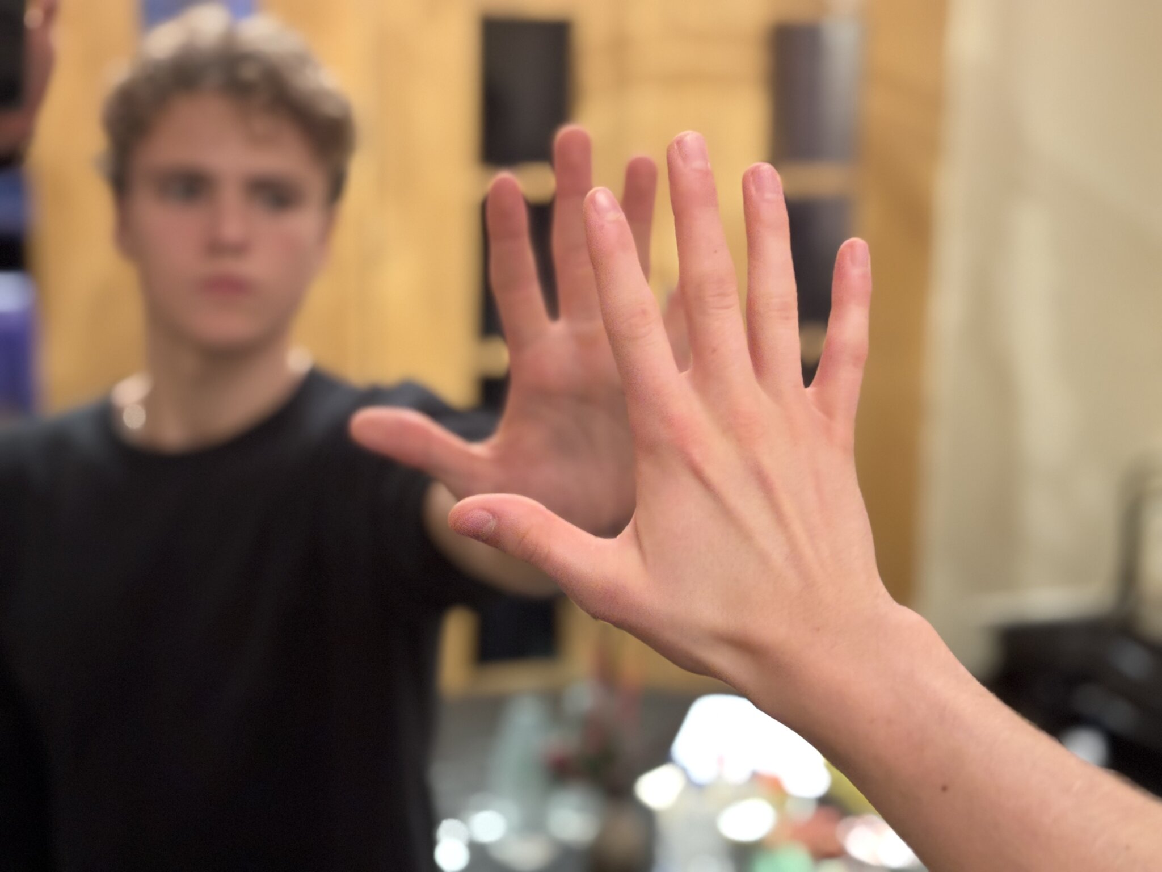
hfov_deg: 36.8
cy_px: 436
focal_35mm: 52
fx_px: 1746
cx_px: 581
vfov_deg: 28.0
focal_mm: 5.96
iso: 250
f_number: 1.6
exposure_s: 1/33
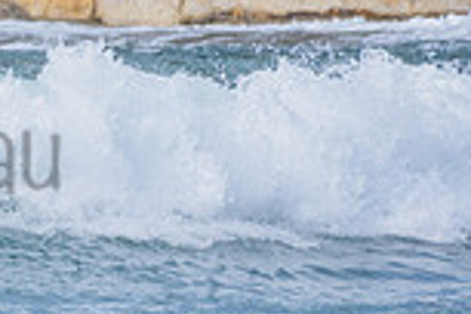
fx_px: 37167
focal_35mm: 2841
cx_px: -265
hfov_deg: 0.7
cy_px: 119
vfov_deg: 0.5
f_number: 5.6
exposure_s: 1/2000
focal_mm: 500
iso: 360
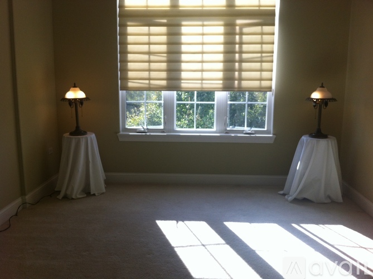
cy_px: 140
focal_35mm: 35
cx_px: 186
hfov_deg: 52.7
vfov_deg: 40.6
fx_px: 377
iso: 80
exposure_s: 1/160
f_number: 2.8
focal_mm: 3.85
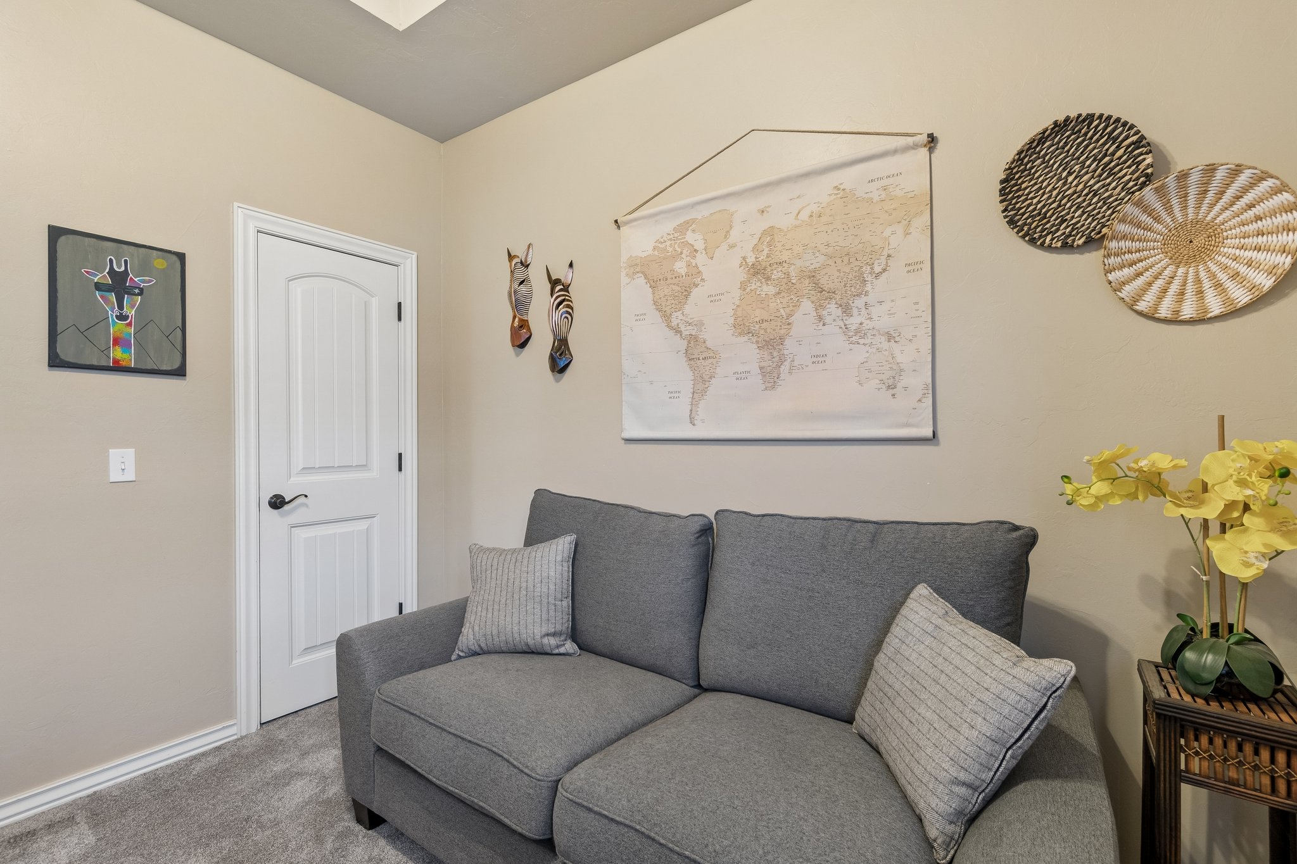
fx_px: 540
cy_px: 432
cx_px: 648
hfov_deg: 100.4
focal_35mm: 15
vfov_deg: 77.3
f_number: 6.3
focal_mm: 10
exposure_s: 1/15
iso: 200
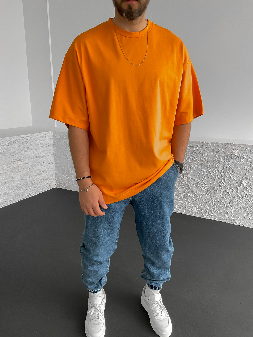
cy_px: 168
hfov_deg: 48.2
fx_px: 283
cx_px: 126
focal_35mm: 29
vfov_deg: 61.7
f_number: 1.8
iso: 64
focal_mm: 3
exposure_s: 1/120
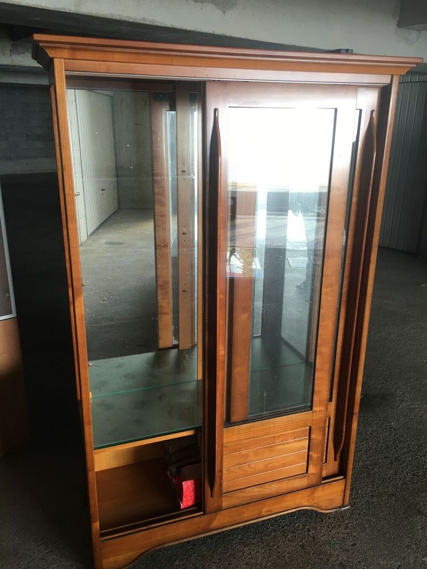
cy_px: 284
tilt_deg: -17.1
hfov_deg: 48.2
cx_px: 214
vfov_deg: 61.7
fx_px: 477
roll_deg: -1.0
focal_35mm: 29
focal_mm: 4.15
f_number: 2.2
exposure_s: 1/33
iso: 25
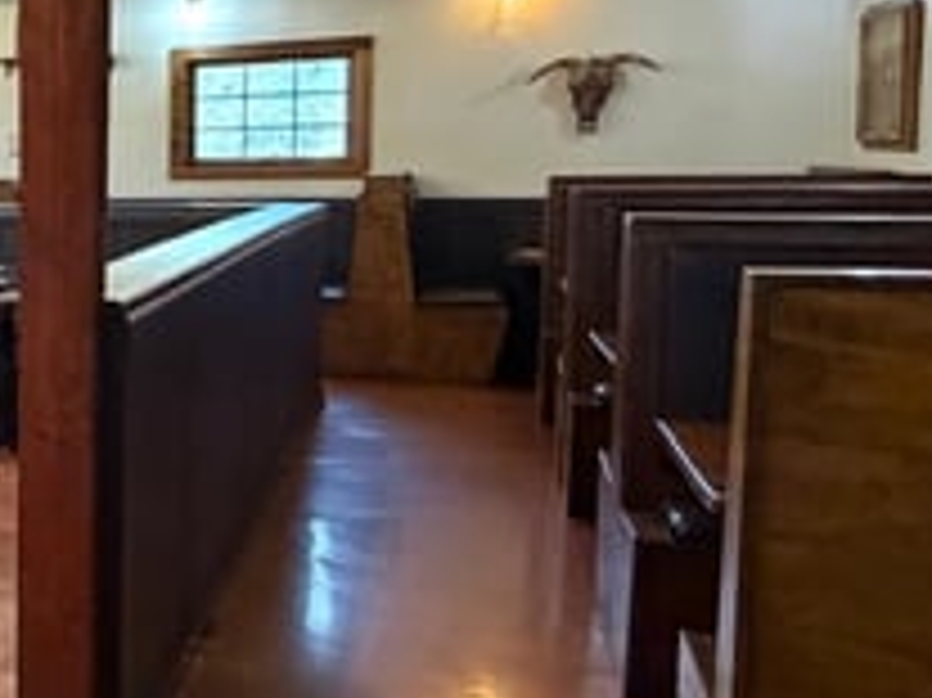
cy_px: 266
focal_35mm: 52
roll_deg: +1.6
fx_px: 1399
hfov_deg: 24.6
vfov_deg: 27.9
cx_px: -585
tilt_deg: -4.0
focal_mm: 2.22
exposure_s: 1/60
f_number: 2.2
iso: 1000
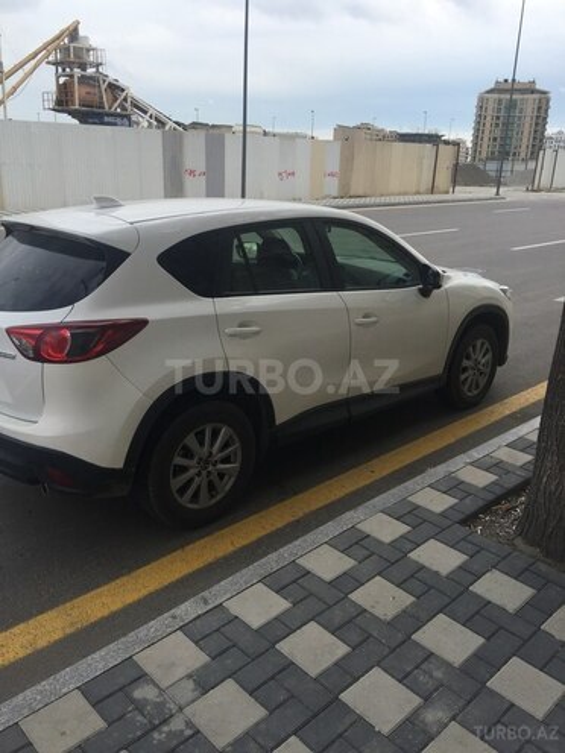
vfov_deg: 61.7
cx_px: 282
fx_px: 631
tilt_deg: -17.9
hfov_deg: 48.2
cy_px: 376
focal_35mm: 29
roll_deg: -3.3
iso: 32
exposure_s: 1/1163
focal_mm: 4.15
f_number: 2.2
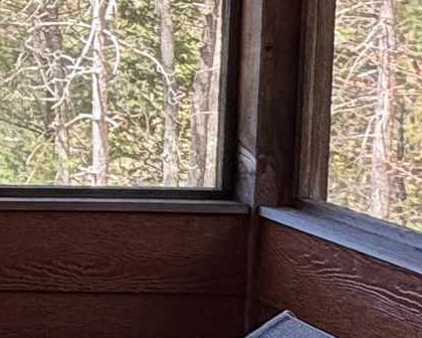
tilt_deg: -2.8
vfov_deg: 15.2
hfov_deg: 13.6
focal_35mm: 100
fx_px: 1249
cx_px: -608
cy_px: 41
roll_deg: -0.3
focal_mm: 2.22
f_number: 2.2
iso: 40
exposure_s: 1/99
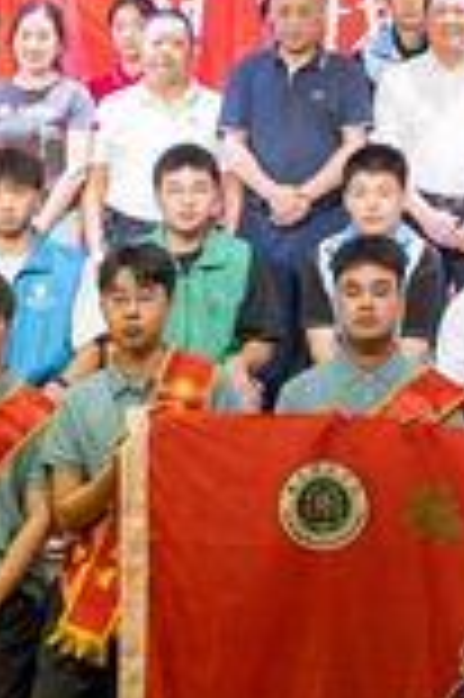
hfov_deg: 10.1
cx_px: 514
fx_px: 2595
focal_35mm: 134
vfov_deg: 15.3
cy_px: 257
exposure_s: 1/125
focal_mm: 34.5
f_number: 3.5
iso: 320
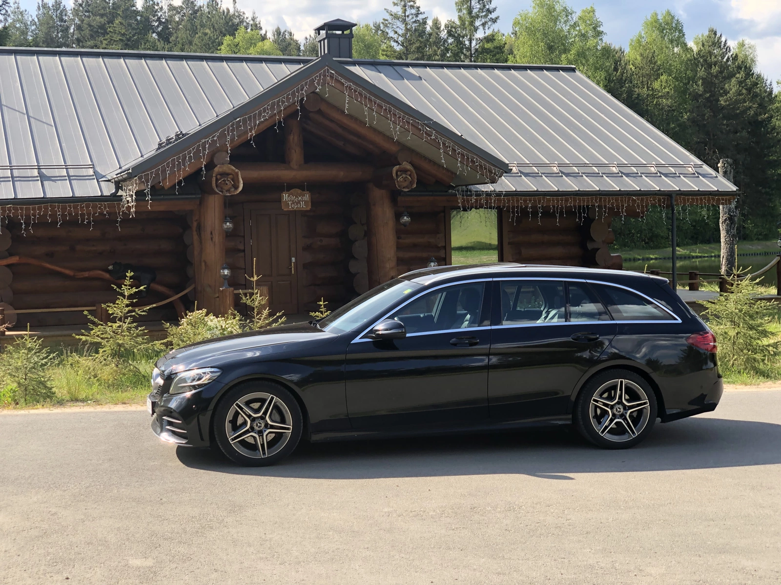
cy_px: 292
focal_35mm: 52
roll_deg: +0.6
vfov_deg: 28.0
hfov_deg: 36.8
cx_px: 390
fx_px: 1173
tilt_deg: -0.4
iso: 16
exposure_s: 1/361
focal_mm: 6
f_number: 2.4
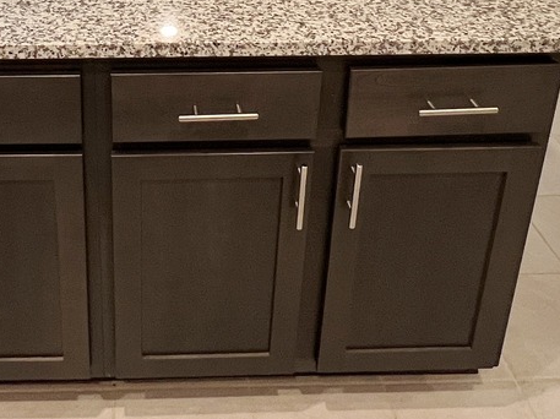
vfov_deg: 30.8
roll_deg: -0.7
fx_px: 663
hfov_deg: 44.5
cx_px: 151
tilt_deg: -20.3
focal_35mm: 41
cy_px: -58
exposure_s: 1/60
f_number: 1.8
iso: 250
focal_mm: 1.57
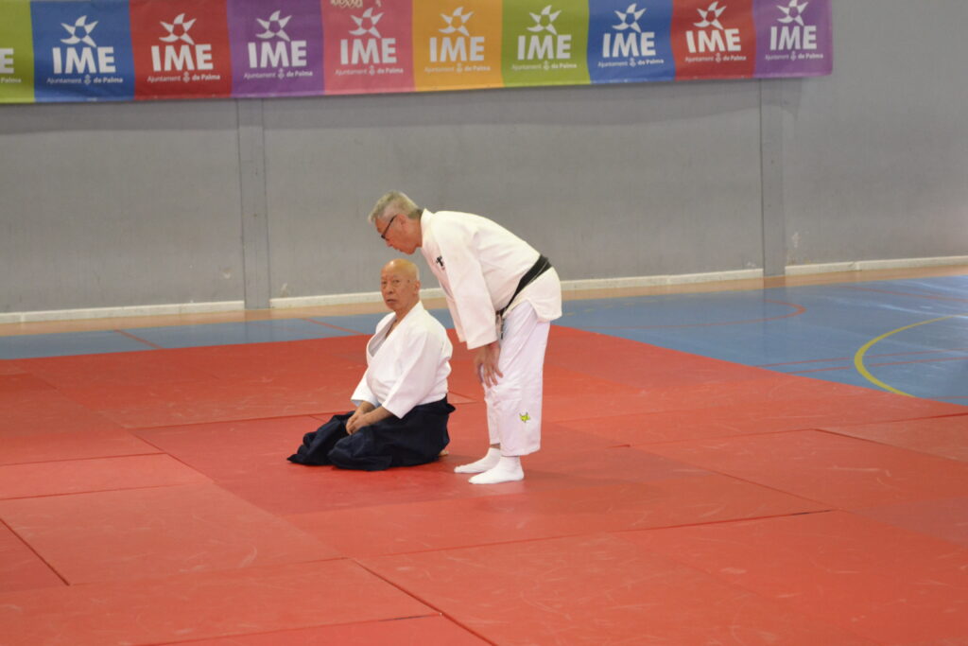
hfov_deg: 24.6
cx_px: 484
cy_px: 323
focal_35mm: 82
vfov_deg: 16.6
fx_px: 2218
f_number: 5.6
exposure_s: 1/60
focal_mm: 55
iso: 2200
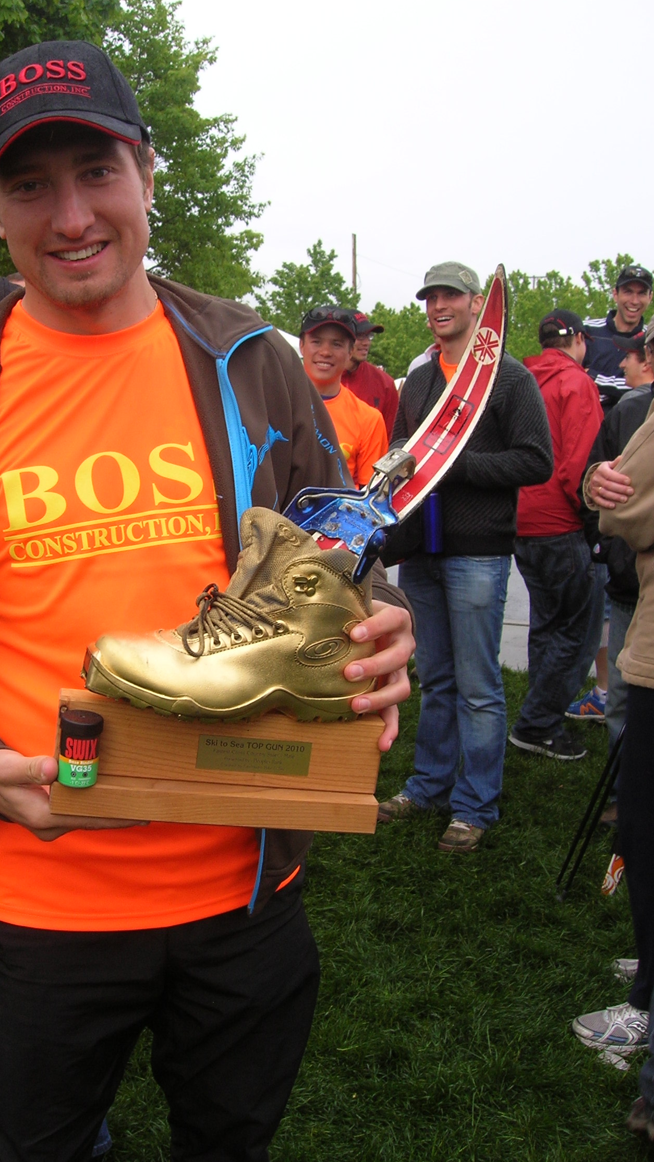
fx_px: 1171
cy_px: 580
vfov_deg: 52.8
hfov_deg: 31.0
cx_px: 221
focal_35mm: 38
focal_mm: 5.7
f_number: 4.9
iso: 50
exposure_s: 1/85.1
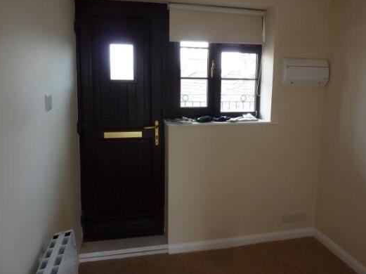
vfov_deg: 49.6
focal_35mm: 28
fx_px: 296
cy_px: 122
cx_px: 196
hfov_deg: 63.4
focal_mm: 4.1
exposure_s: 1/30
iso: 100
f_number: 3.3
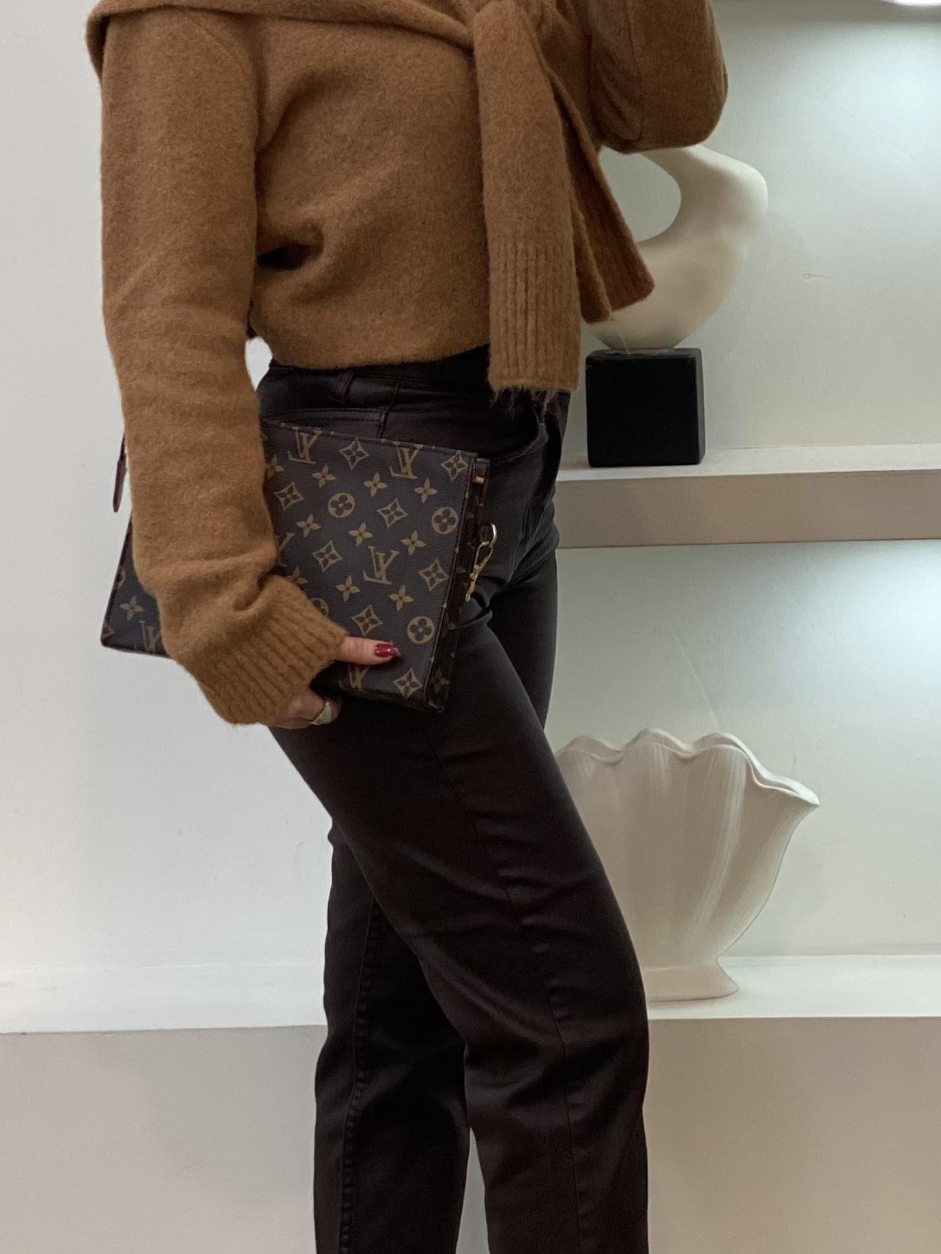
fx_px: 4024
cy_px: 574
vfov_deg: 17.7
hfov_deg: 13.3
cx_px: 423
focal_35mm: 111
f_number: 2
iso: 80
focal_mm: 6
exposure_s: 1/100
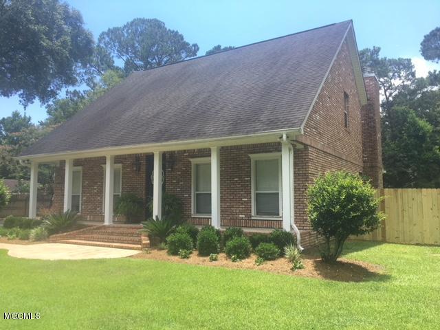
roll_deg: +0.7
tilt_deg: +6.8
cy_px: 165
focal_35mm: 29
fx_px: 369
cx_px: 220
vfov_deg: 48.2
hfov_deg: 61.7
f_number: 2.2
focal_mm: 4.15
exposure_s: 1/565
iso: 25
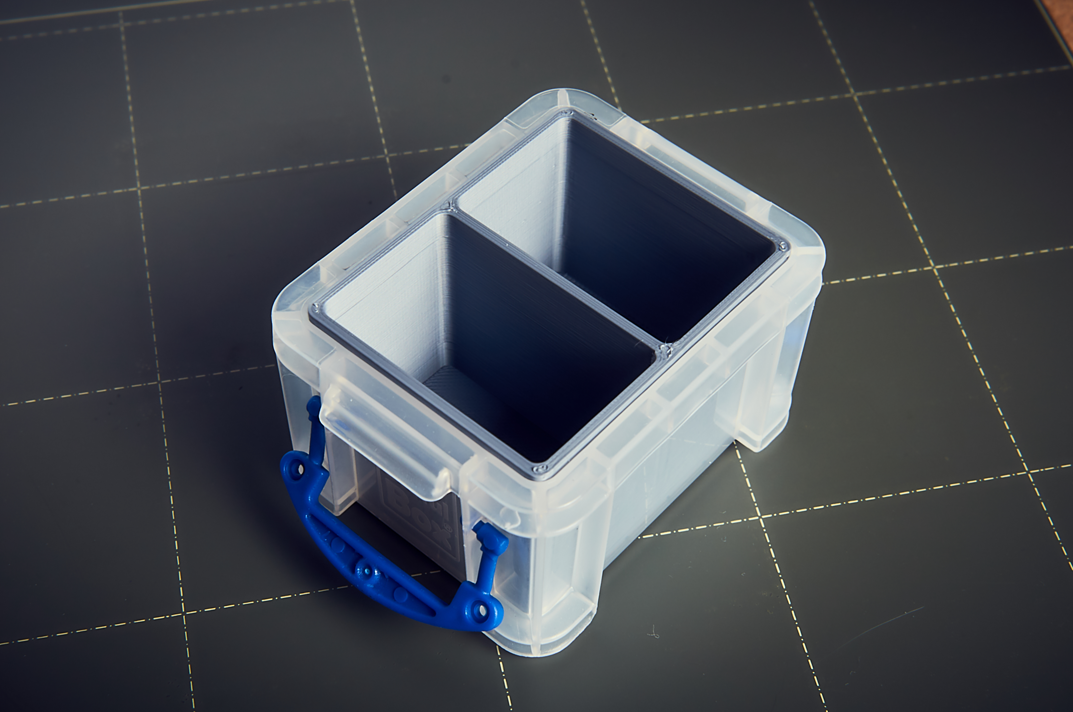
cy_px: 356
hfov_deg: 31.9
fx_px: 1875
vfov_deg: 21.5
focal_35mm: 63
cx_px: 536
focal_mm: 42
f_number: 13
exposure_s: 1/200
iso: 200
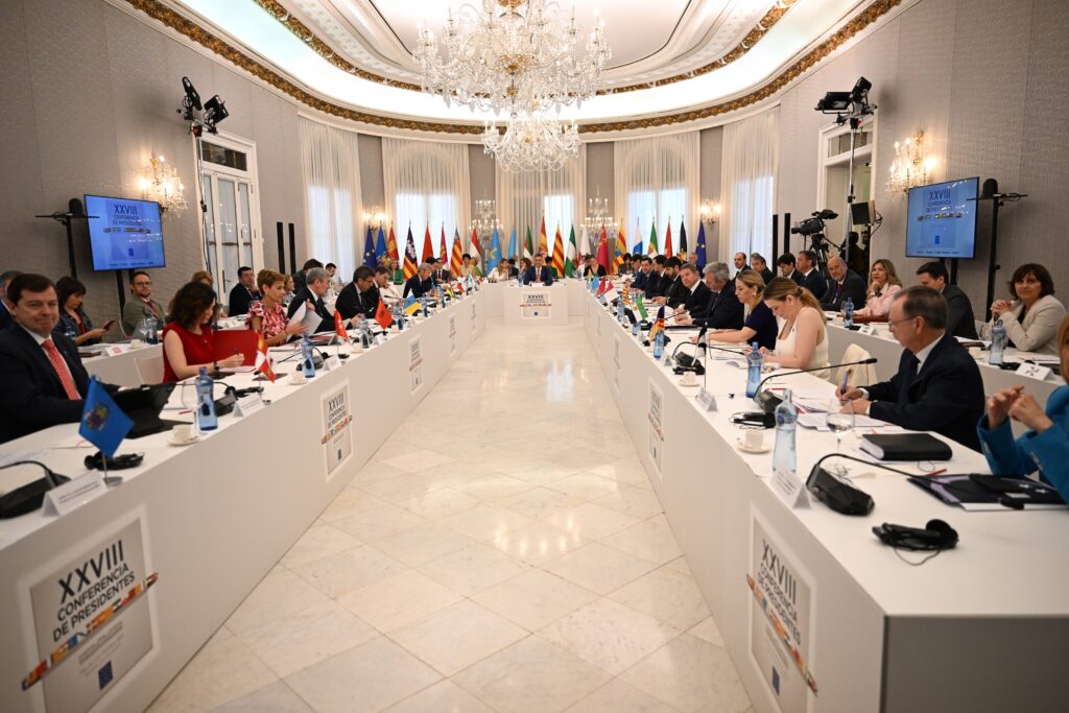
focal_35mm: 24
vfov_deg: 53.1
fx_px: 713
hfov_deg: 73.7
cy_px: 356
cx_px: 534
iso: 2000
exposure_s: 1/640
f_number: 2.8
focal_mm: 24
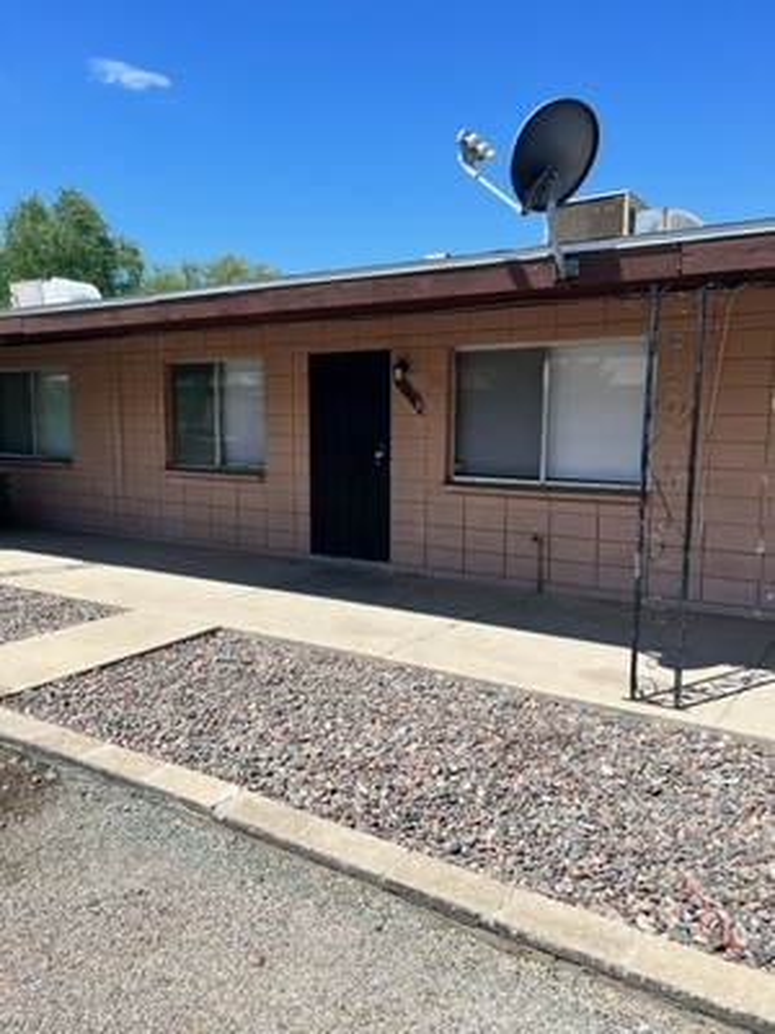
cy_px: 517
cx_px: 388
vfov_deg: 67.3
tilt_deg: -6.6
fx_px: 776
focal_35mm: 26
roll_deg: -0.4
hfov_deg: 53.1
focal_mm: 5.7
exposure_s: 1/4444
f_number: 1.5
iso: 50
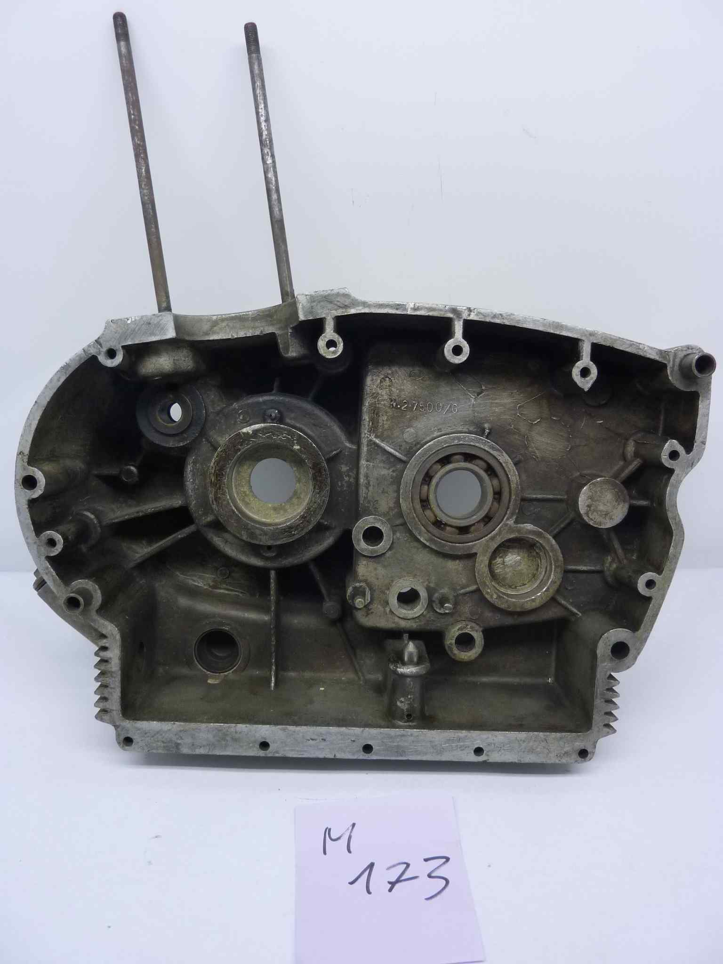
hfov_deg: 54.9
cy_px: 482
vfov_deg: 69.4
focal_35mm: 25
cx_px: 362
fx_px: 696
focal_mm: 4.1
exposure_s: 1/30
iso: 200
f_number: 3.3
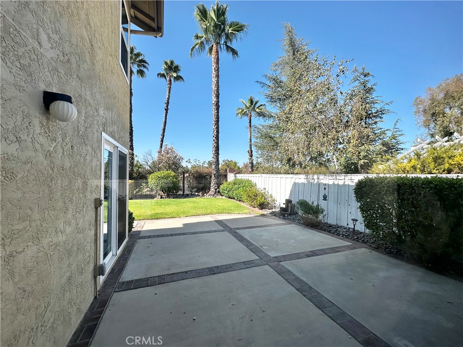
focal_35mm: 14
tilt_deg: +1.4
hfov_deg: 102.1
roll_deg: -0.1
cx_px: 232
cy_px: 174
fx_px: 187
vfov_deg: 85.7
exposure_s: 1/924
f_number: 2.2
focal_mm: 2.22
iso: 40
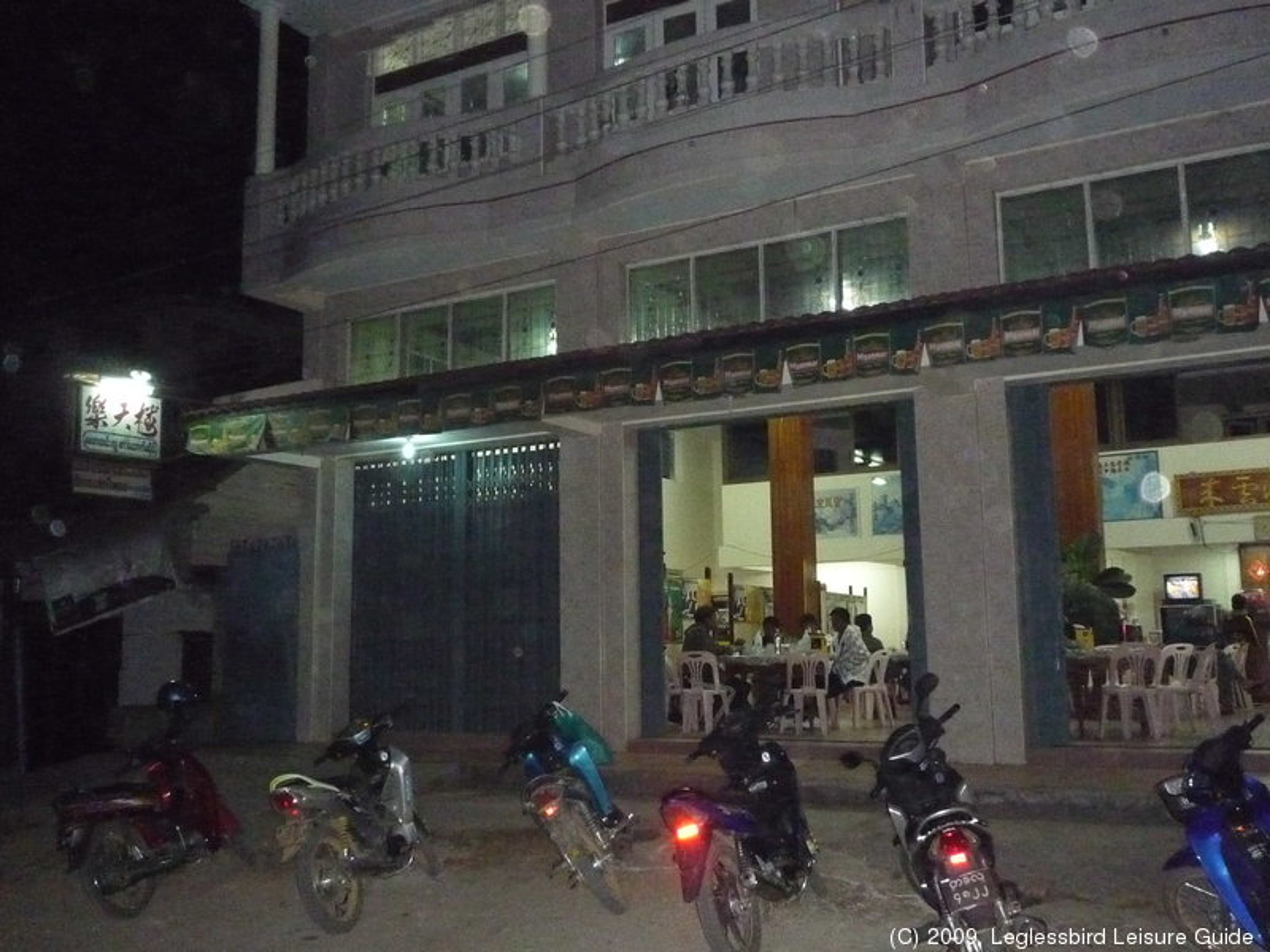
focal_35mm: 33
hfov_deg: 55.4
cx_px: 635
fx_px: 1211
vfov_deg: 42.9
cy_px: 476
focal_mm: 4.4
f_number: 2.8
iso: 1000
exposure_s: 1/30
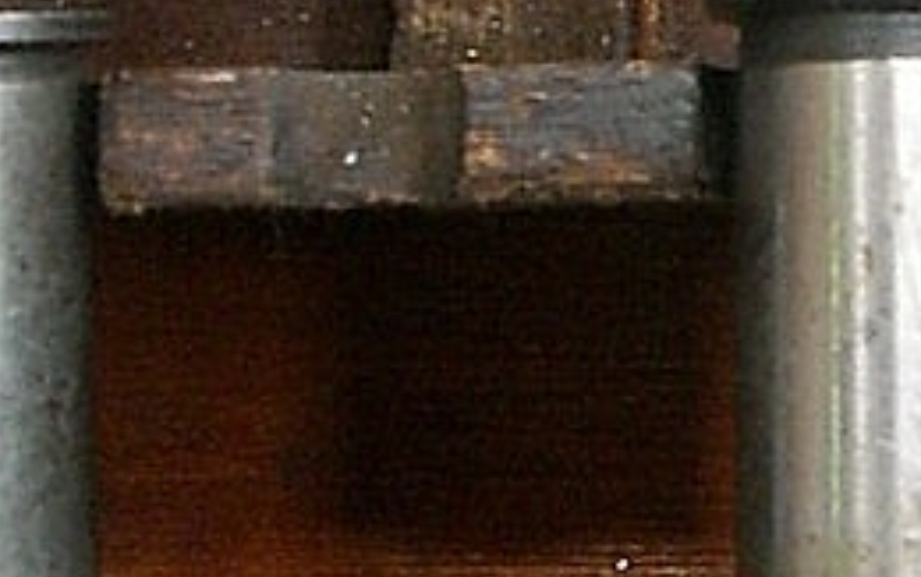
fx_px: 2487
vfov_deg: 13.1
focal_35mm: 99
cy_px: 28
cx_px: 1041
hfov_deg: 19.9
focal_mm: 6.2
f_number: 2.7
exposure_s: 1/20
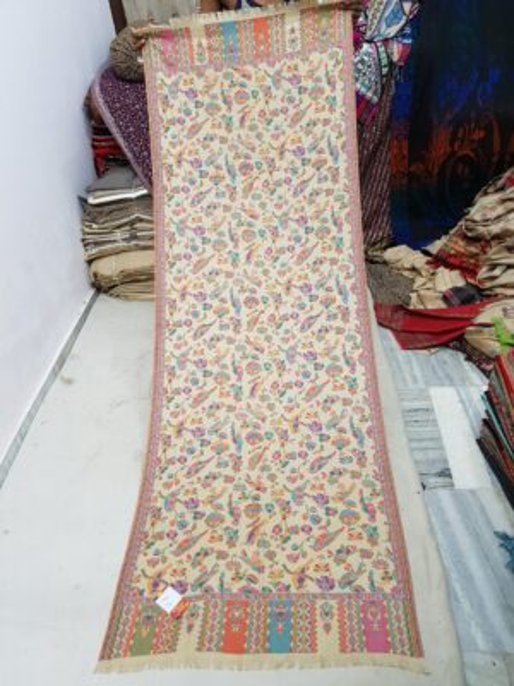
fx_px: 515
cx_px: 257
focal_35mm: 26
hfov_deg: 53.1
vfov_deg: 67.3
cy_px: 343
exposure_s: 1/25
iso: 200
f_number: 1.7
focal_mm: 4.2
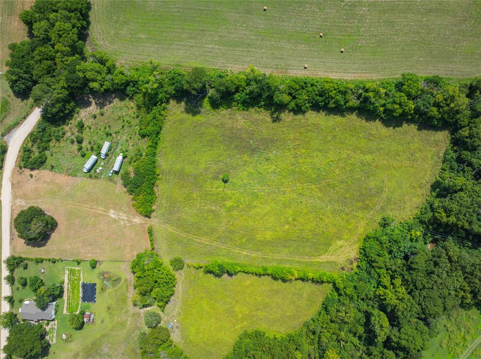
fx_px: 333
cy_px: 180
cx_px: 240
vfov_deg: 56.7
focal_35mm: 24
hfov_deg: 71.6
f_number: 7.1
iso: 100
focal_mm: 12.29
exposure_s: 1/200
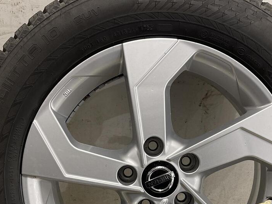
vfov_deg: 26.9
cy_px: 170
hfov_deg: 36.1
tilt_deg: -30.7
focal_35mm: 53
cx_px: 146
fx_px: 417
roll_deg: -6.1
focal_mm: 5.1
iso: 160
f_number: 1.6
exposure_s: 1/50
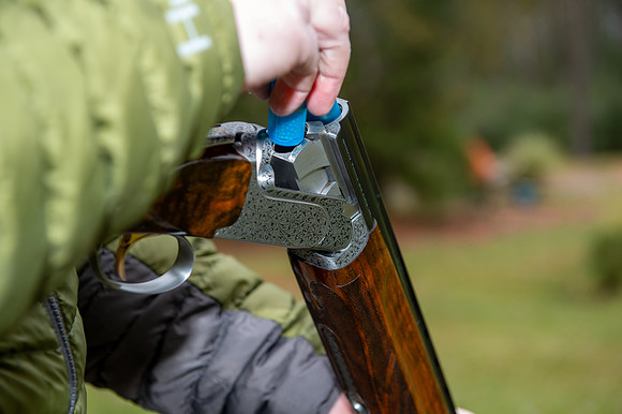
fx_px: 1209
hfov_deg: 28.9
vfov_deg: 19.4
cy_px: 207
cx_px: 311
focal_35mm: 70
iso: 320
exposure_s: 1/250
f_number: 5
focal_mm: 70
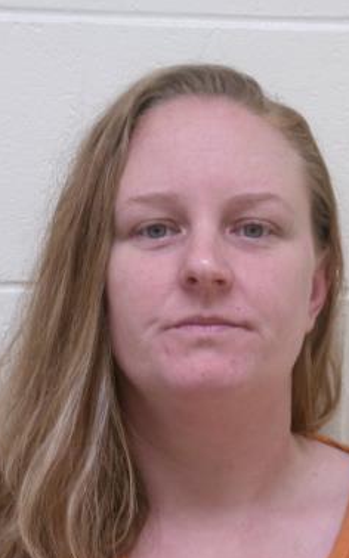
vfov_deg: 21.0
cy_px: 282
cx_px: 247
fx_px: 1508
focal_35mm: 99
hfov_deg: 13.2
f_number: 4.7
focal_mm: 12.3
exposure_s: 1/20
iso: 384
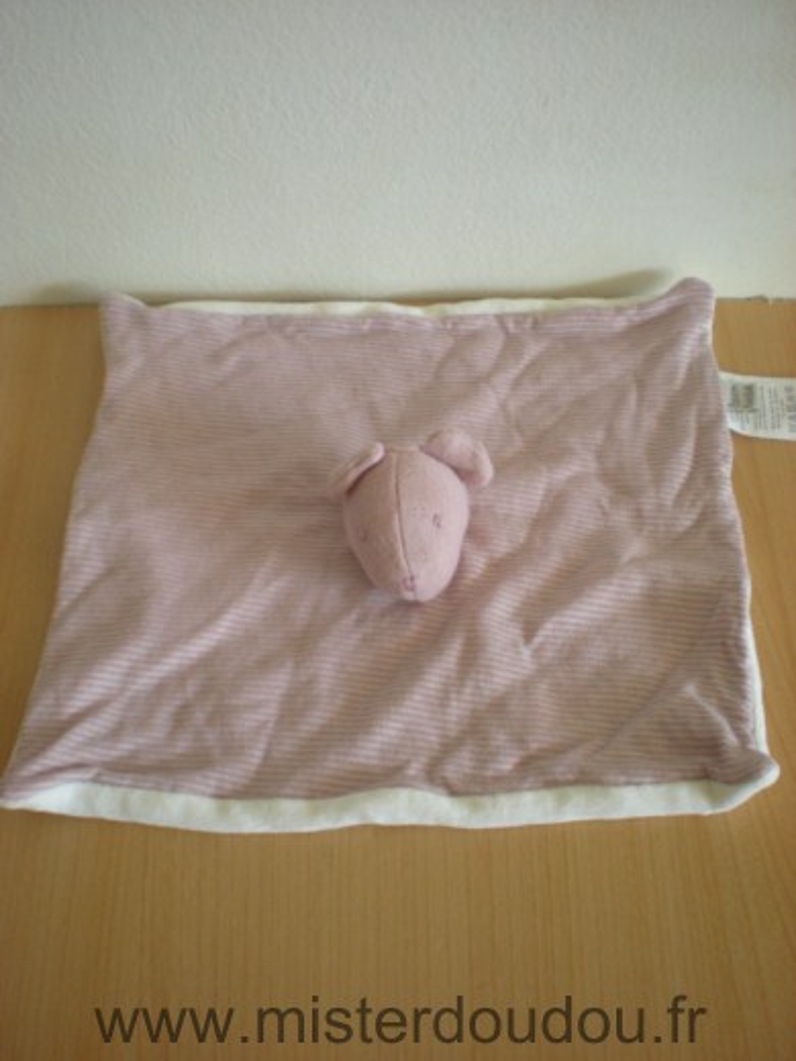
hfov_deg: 37.7
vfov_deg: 49.0
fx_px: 1165
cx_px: 398
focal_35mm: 38
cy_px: 530
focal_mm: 6.3
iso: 200
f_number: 3.1
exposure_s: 1/28.1
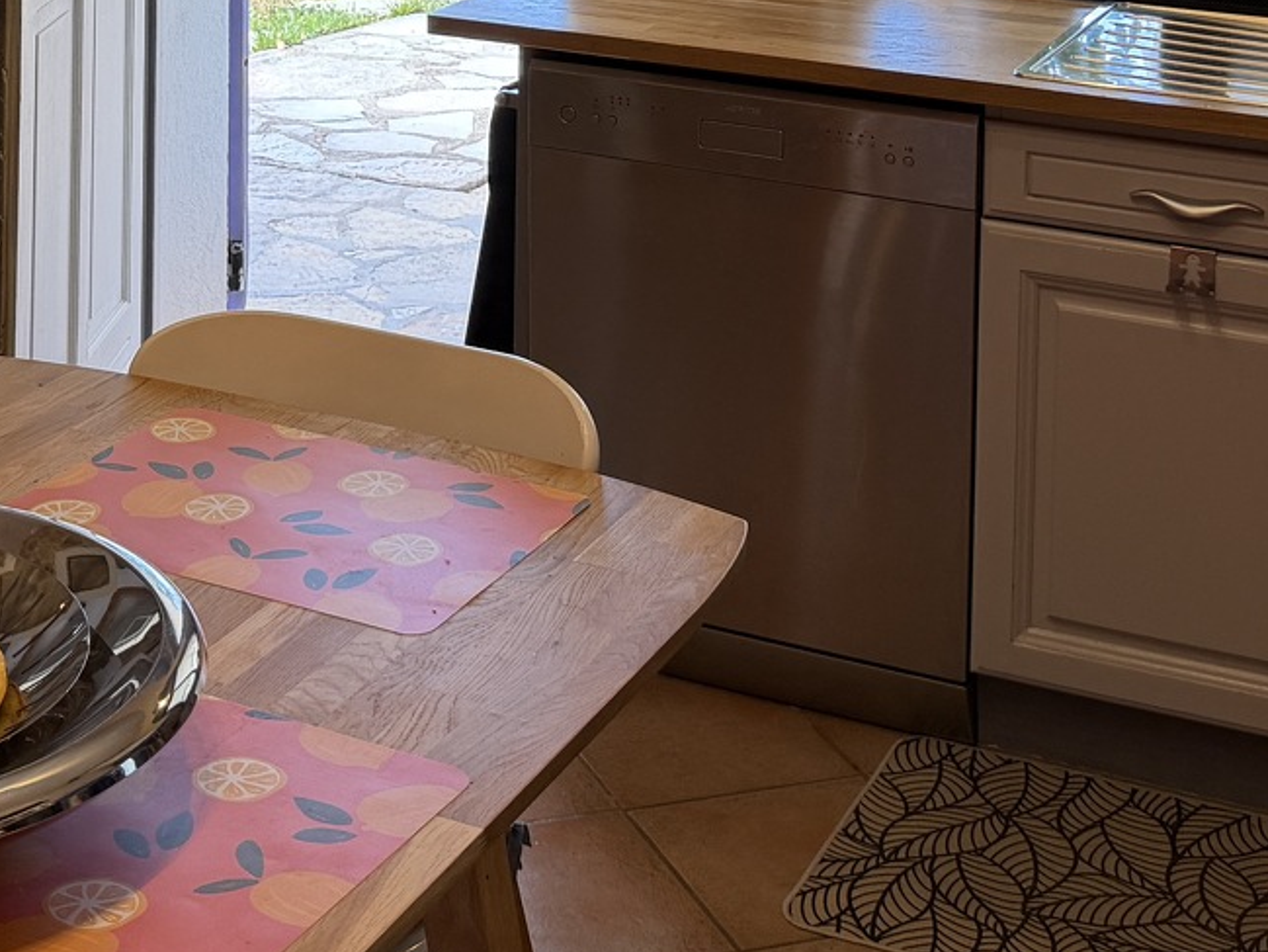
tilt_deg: -5.5
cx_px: 363
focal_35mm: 71
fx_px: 2601
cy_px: -274
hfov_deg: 27.1
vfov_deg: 19.2
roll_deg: -1.2
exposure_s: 1/100
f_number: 1.78
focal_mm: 6.76
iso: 64
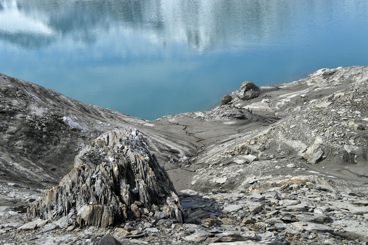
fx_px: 536
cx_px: 184
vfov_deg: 25.7
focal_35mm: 52
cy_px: 122
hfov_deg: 37.9
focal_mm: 35
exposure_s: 1/320
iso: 100
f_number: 9
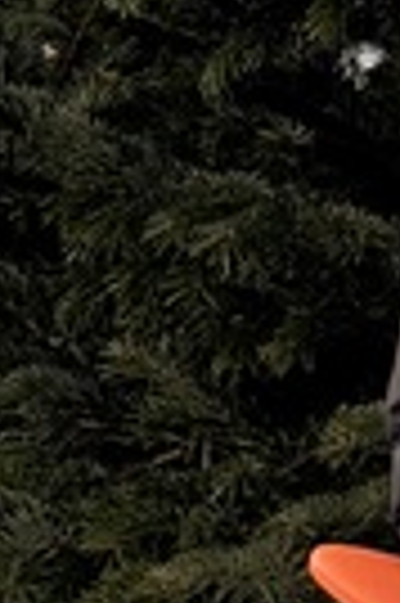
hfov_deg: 3.6
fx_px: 6366
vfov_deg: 5.4
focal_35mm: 381
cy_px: 176
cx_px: 620
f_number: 1.78
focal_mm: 6.76
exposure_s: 1/1678
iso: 80
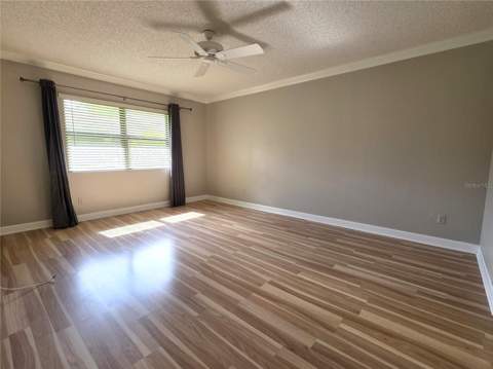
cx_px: 246
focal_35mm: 13
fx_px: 185
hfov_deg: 106.2
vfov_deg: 89.8
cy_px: 184
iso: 80
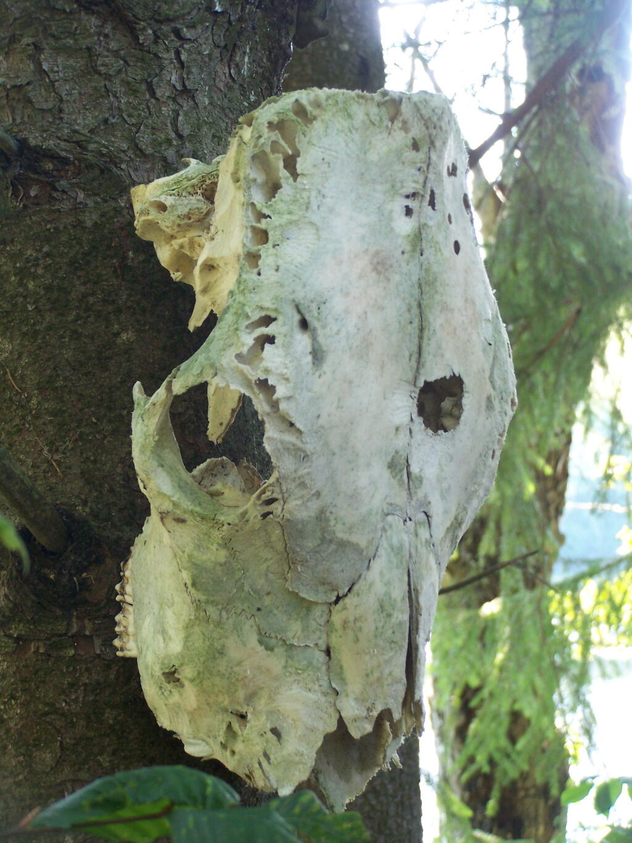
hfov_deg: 14.1
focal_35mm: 105
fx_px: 2556
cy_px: 422
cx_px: 316
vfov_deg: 18.7
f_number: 3.2
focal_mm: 17.5
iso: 140
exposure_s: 1/50
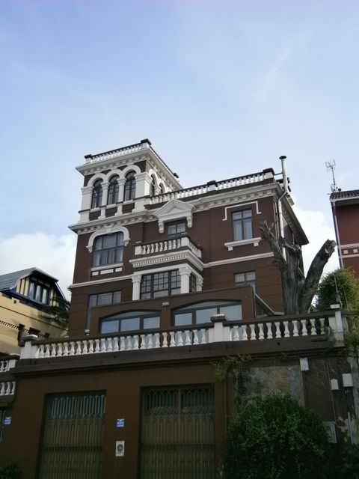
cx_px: 180
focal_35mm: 36
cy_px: 240
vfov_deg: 51.4
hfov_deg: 39.7
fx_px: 498
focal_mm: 6.4
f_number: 8.7
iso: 80
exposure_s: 1/160
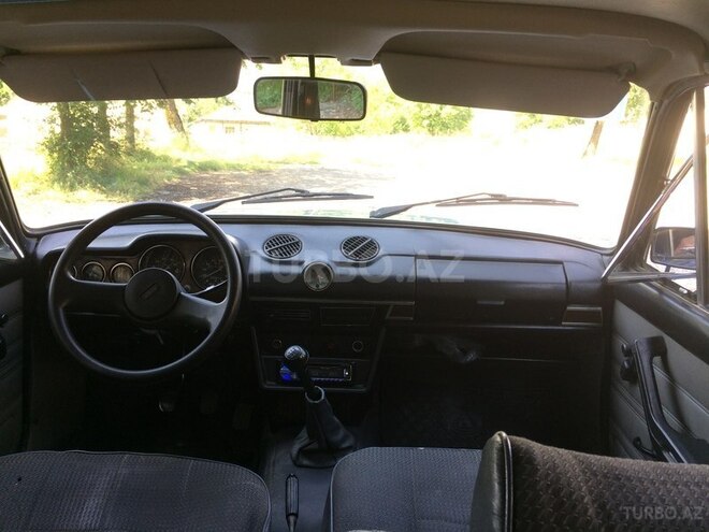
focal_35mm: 29
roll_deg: -2.1
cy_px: 266
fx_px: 594
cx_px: 354
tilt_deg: -8.4
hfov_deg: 61.7
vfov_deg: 48.2
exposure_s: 1/100
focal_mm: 4.15
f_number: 2.2
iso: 40
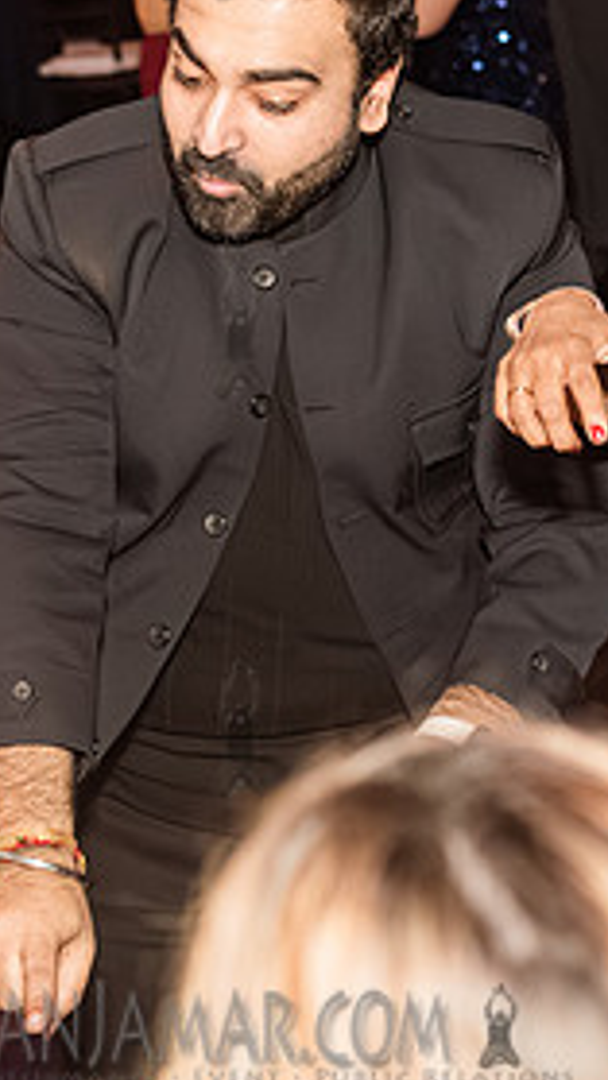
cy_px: 266
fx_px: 2493
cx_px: 81
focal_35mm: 87
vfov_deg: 24.2
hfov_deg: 13.8
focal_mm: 35
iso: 8000
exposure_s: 1/250
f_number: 3.2
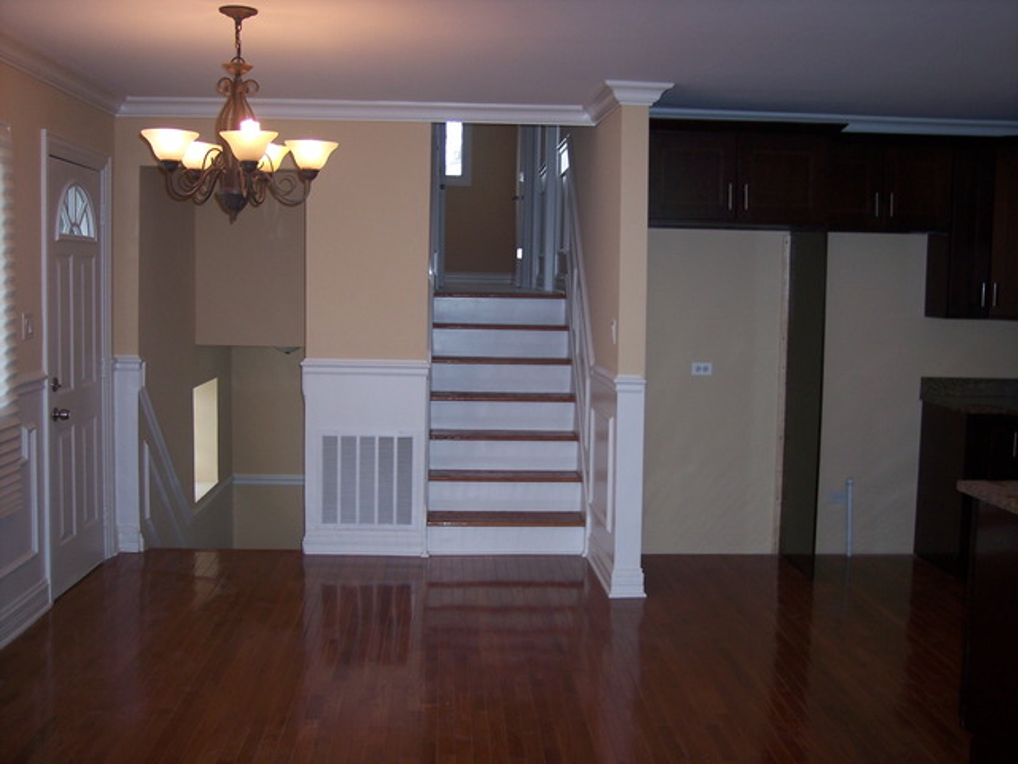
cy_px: 382
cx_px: 509
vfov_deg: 36.8
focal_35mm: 39
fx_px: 1147
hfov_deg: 47.9
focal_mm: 8
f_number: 2.8
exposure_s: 1/60
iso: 100
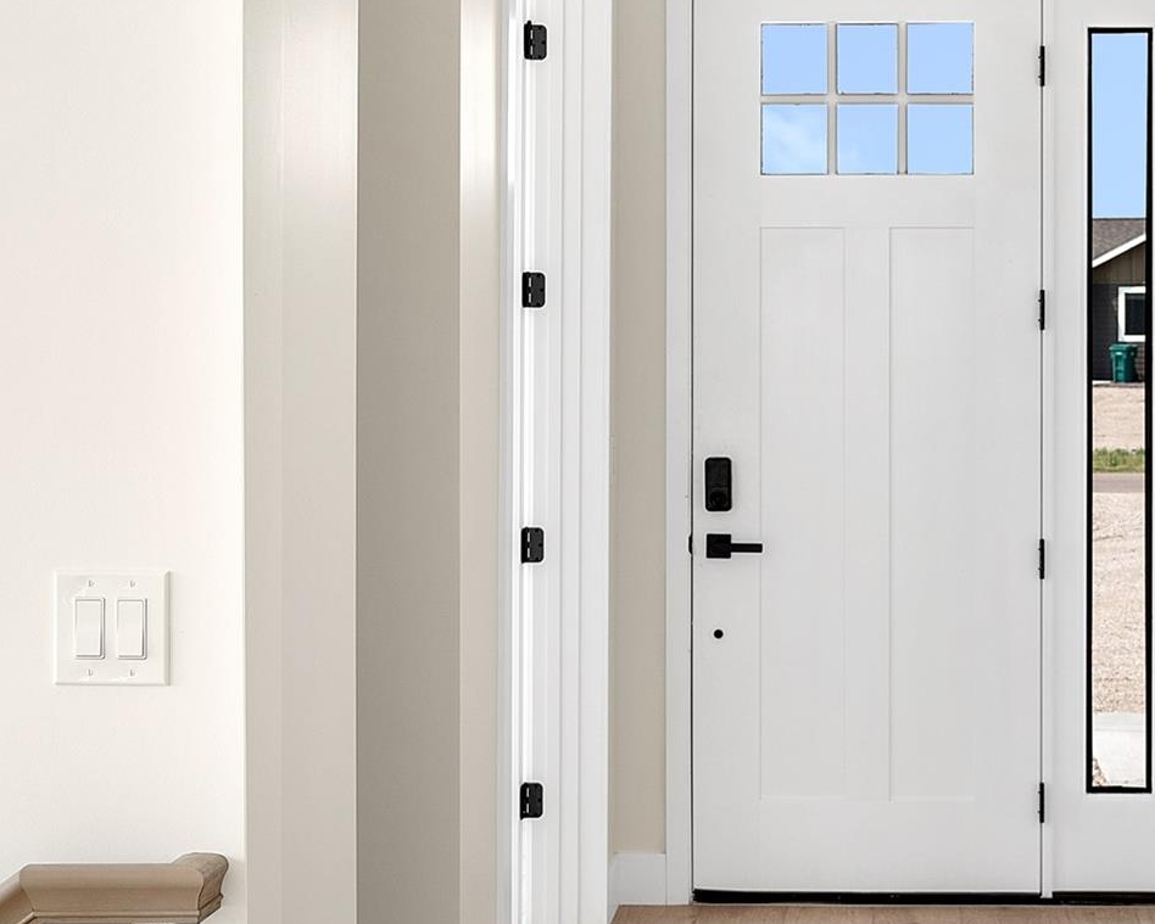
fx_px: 2599
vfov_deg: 20.2
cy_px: 420
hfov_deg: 24.8
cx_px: 859
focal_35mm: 76
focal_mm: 32
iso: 100
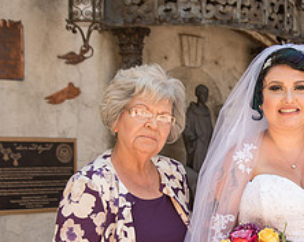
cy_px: 191
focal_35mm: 81
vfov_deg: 18.7
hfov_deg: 22.9
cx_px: 279
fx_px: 728
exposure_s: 1/100
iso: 100
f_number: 4.5
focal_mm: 32
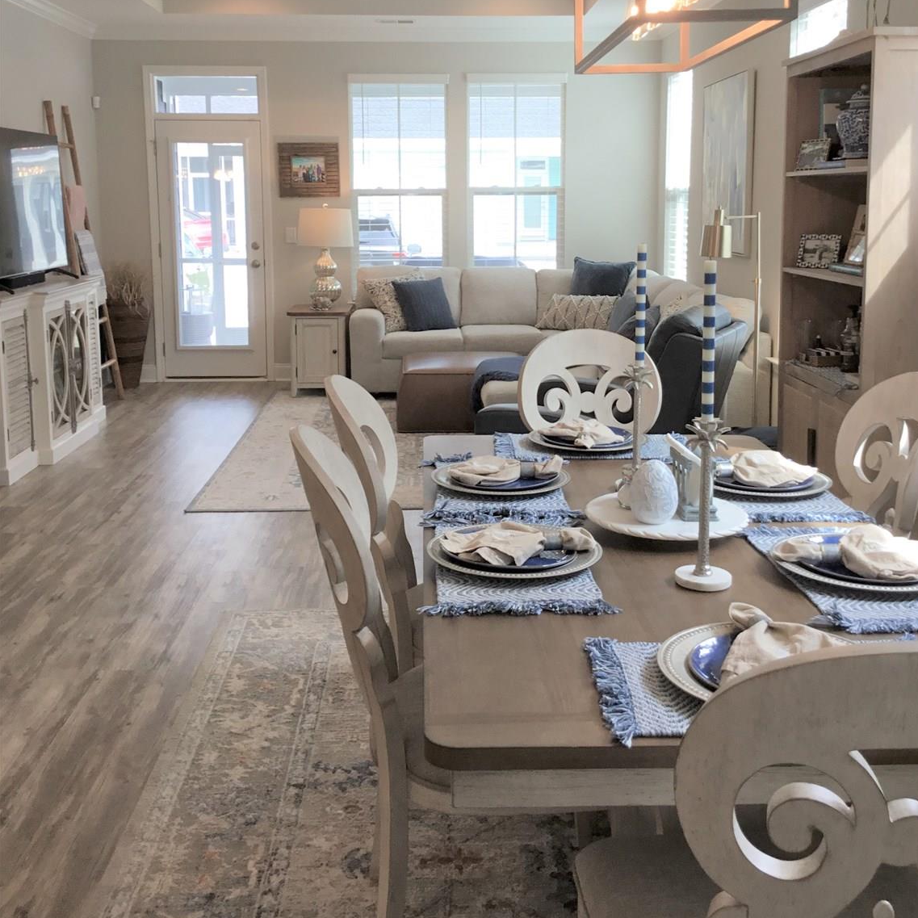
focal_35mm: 37
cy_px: 343
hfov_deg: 44.9
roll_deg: +1.6
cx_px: 463
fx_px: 1110
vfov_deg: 44.6
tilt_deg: -7.8
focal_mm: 3.3
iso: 32
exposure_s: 1/60
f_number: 2.4
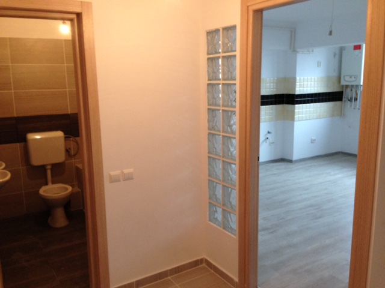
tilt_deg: -11.6
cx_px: 192
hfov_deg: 55.4
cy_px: 144
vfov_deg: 42.9
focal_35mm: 33
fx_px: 367
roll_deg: +2.2
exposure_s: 1/20
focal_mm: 4.12
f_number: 2.4
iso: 160
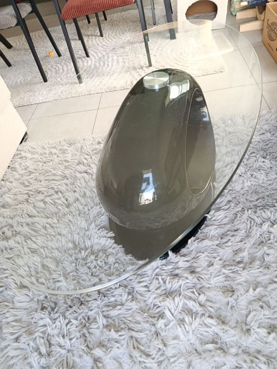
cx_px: 138
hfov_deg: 56.8
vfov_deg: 71.6
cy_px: 184
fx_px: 256
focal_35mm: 24
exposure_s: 1/50
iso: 632
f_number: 1.7
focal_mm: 5.24
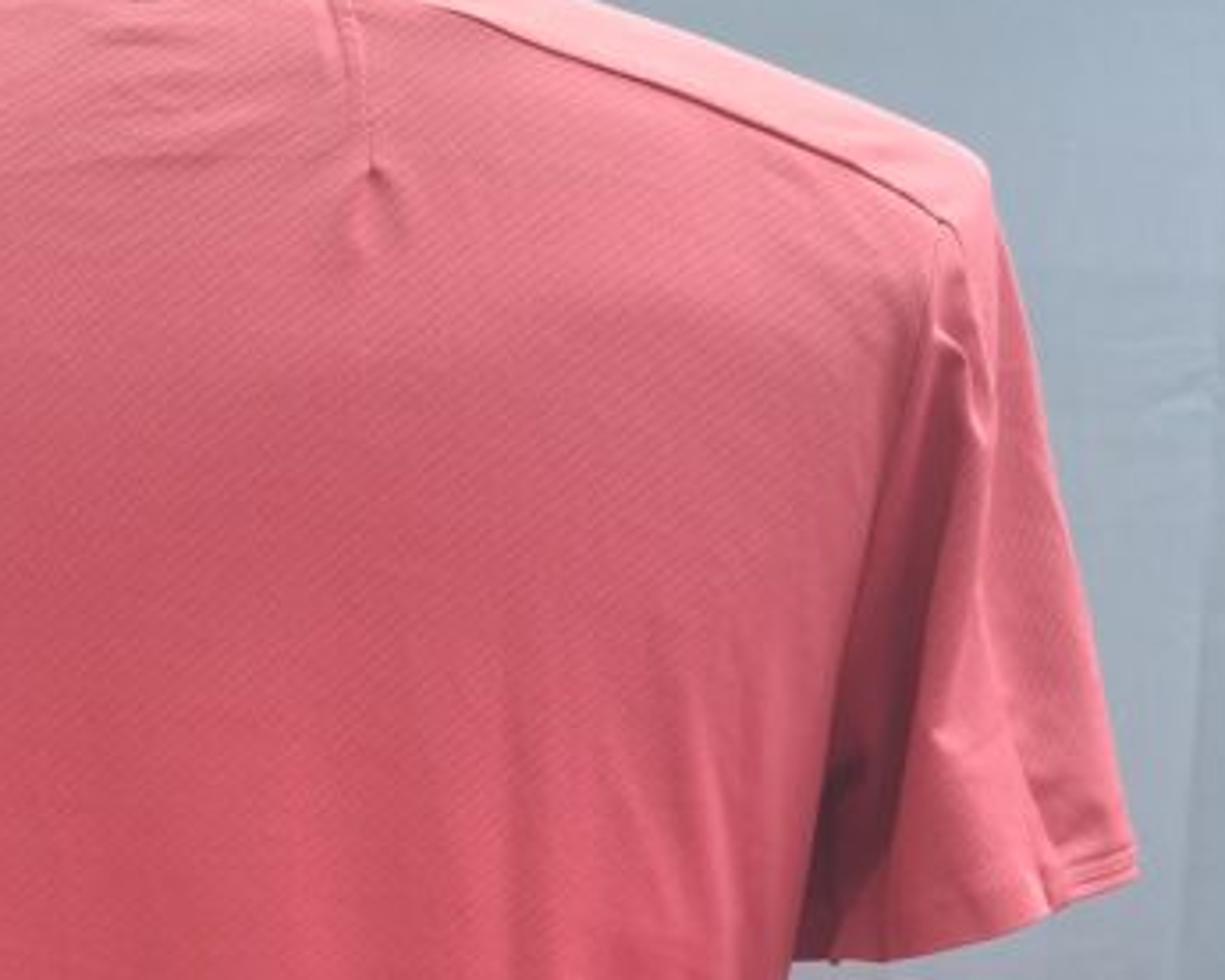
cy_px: 1097
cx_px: 238
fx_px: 1885
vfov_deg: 26.6
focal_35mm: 52
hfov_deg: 34.8
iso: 200
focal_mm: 5.54
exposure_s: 1/100
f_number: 1.8
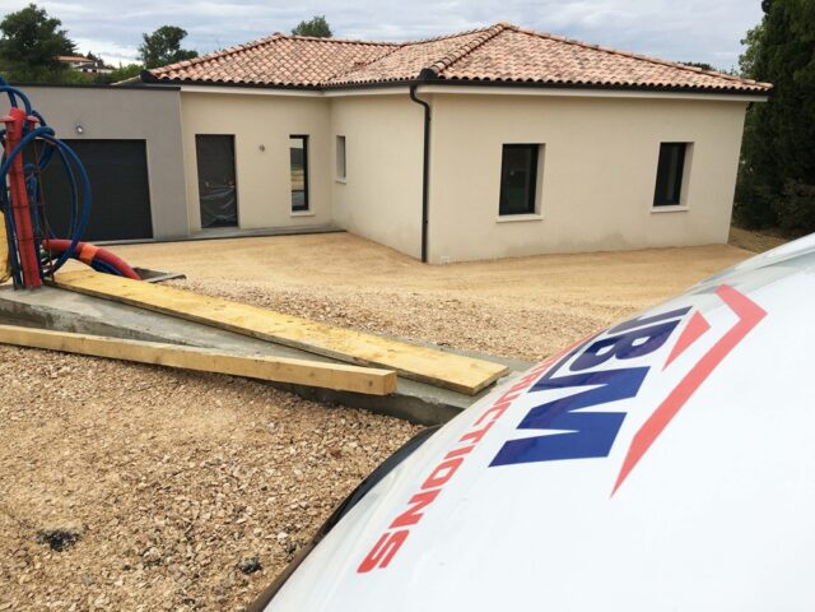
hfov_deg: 61.7
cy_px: 306
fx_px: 683
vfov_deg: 48.2
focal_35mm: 29
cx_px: 408
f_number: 2.2
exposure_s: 1/938
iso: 25
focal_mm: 4.15
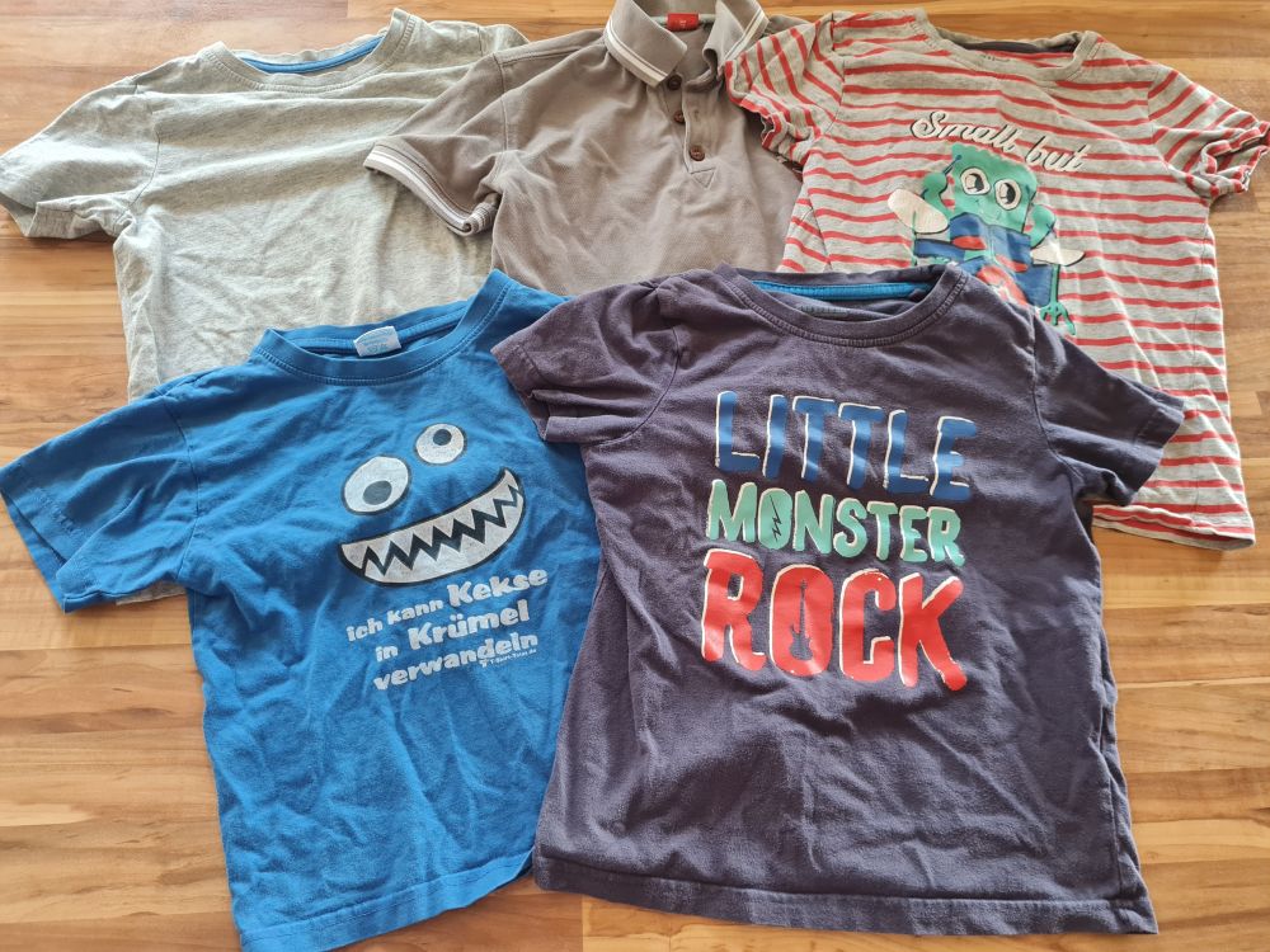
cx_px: 635
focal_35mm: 26
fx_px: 954
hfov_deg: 67.3
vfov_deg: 53.1
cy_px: 476
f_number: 1.8
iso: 320
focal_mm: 5.4
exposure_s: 1/50
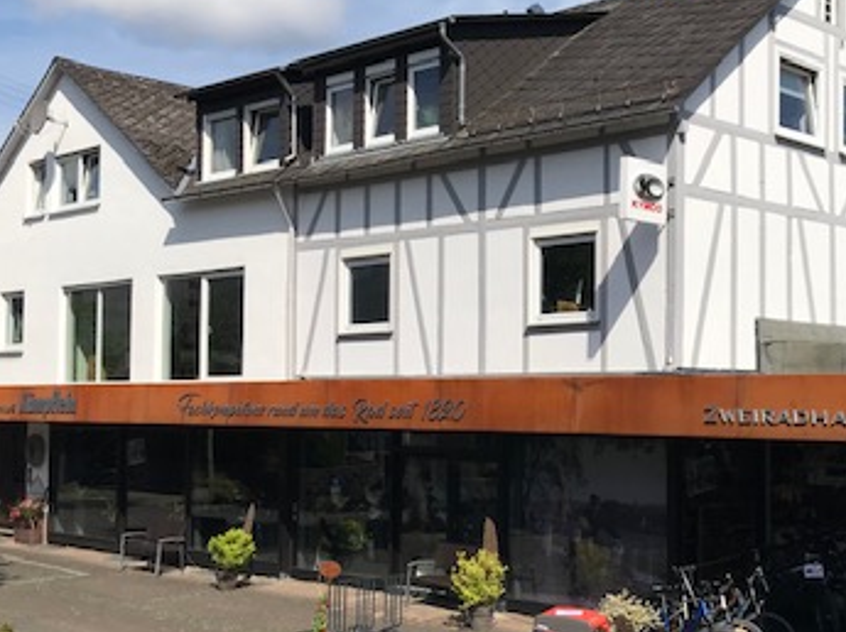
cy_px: 360
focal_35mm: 52
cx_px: 620
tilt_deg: +2.6
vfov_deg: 28.0
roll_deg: +0.5
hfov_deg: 36.1
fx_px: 1270
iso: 20
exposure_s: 1/3546
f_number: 1.8
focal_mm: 3.99
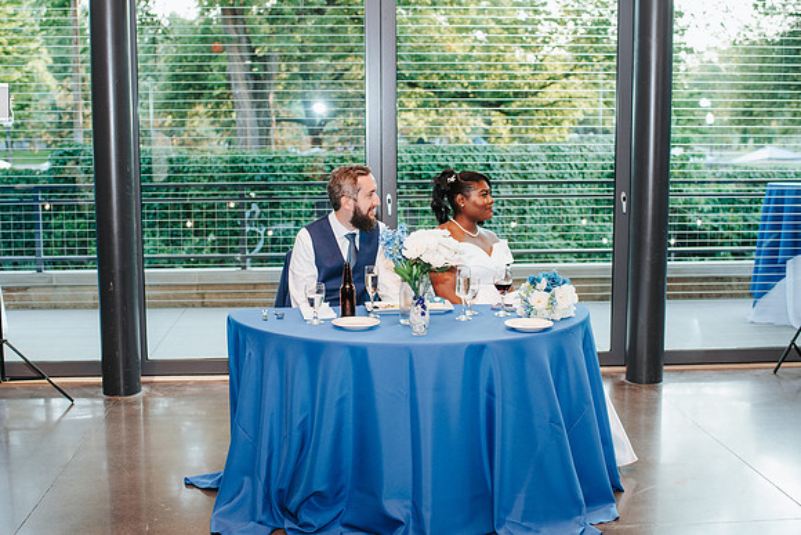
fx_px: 979
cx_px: 378
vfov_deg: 30.5
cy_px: 251
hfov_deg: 44.5
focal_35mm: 44
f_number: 2.8
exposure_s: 1/160
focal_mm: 35
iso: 450
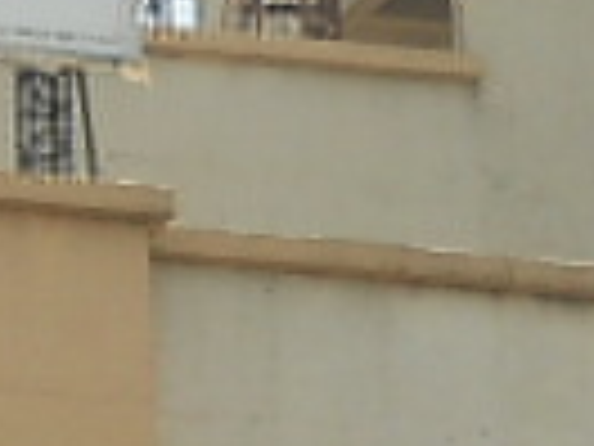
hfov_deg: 4.4
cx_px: -1040
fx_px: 7482
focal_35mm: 436
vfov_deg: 3.4
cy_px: 978
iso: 80
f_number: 3.6
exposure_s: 1/400
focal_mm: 9.24
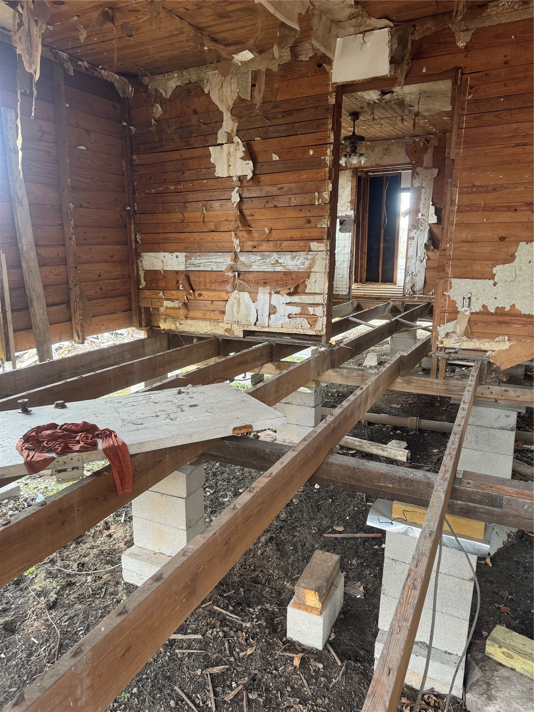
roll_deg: +0.5
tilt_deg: -12.3
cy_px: 356
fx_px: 494
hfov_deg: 56.8
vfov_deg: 71.6
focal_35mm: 24
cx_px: 267
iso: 200
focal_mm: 6.76
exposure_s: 1/64
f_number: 1.78
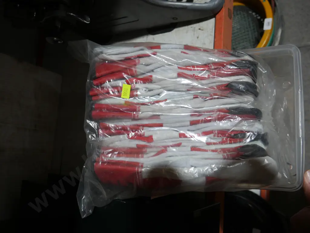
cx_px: 155
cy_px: 116
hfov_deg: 60.0
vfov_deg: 46.8
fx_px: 269
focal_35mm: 30
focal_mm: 15
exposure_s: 1/60
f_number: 3.6
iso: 200
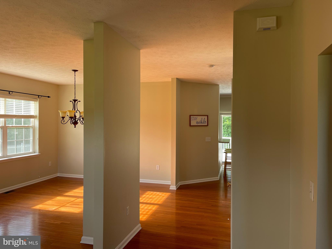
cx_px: 166
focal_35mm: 26
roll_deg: -1.0
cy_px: 124
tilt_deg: -1.3
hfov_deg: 67.3
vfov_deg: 53.1
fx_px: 249
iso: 40
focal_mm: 5.1
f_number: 1.6
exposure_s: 1/121
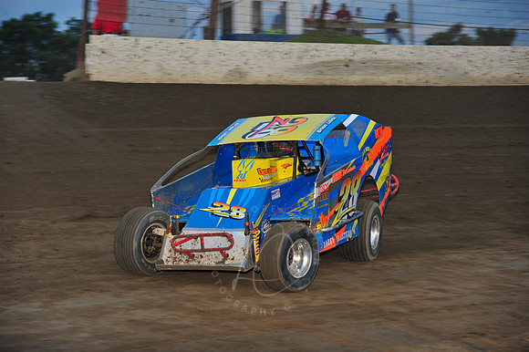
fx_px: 1983
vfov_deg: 10.1
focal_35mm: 135
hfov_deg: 15.2
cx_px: 264
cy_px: 176
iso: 640
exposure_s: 1/320
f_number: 6.3
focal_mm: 135
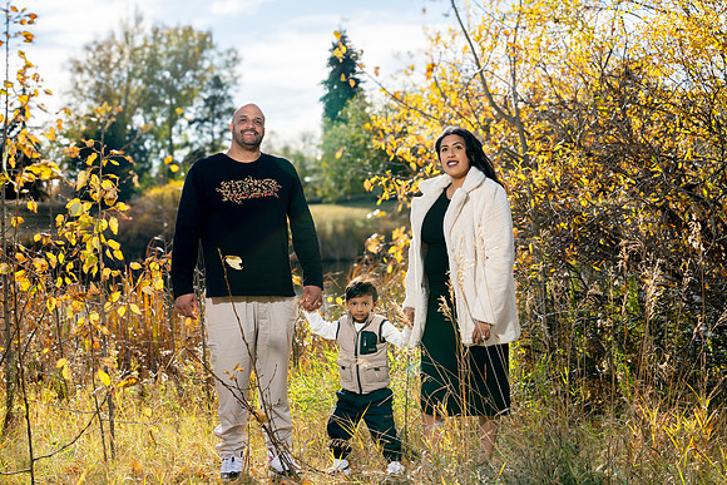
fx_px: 1010
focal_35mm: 50
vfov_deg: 27.0
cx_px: 364
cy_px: 242
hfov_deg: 39.6
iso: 125
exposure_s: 1/160
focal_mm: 50
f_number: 4
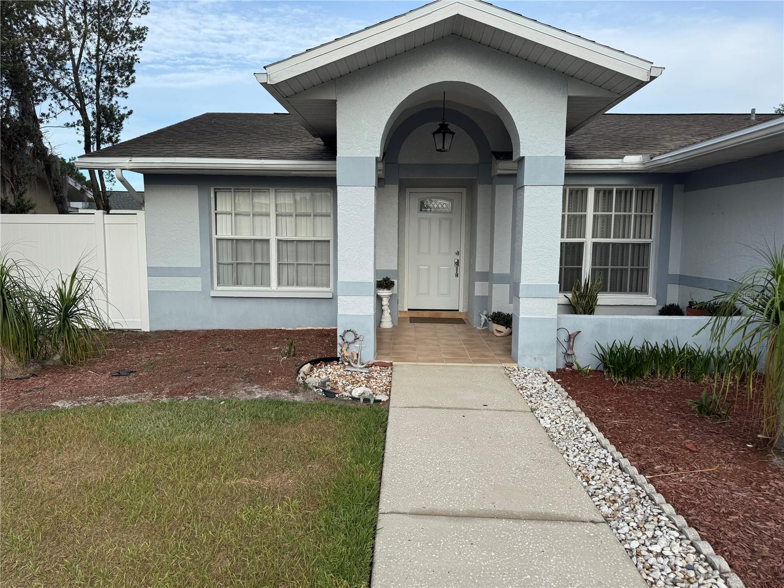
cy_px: 294
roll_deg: -0.4
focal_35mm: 24
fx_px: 544
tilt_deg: -6.0
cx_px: 392
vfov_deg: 56.8
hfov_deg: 71.6
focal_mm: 6.76
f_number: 1.78
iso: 80
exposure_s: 1/2174
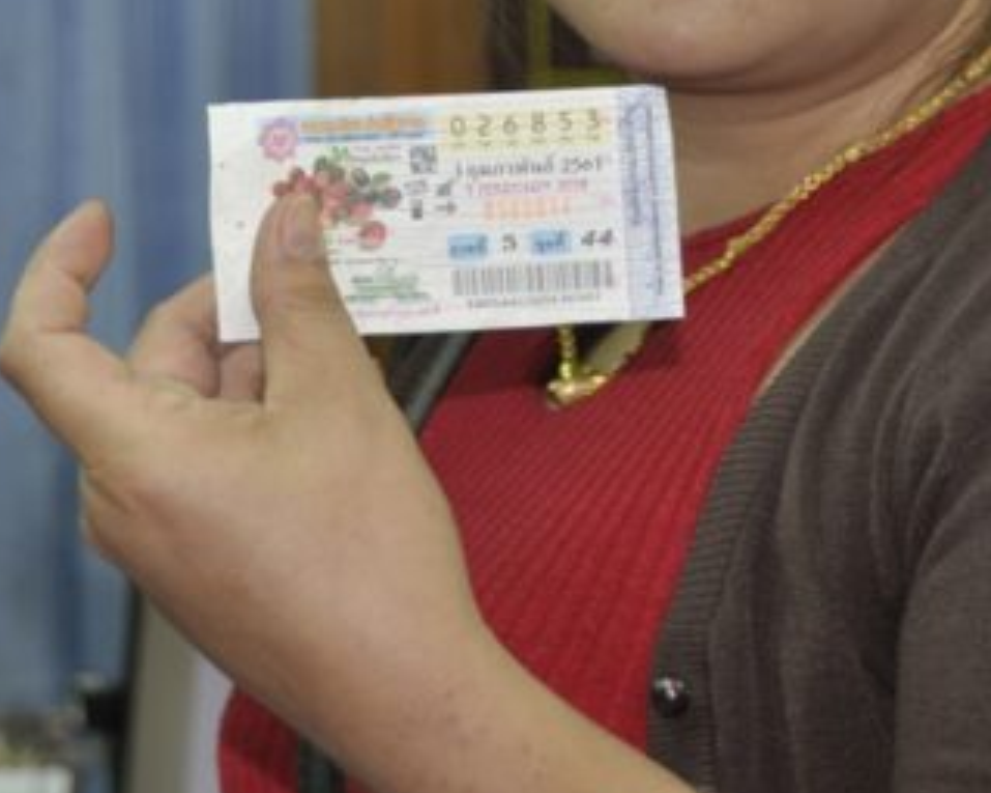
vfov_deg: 10.9
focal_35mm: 141
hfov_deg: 13.7
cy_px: 51
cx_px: 485
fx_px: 4134
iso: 800
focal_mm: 44
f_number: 4.5
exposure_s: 1/60
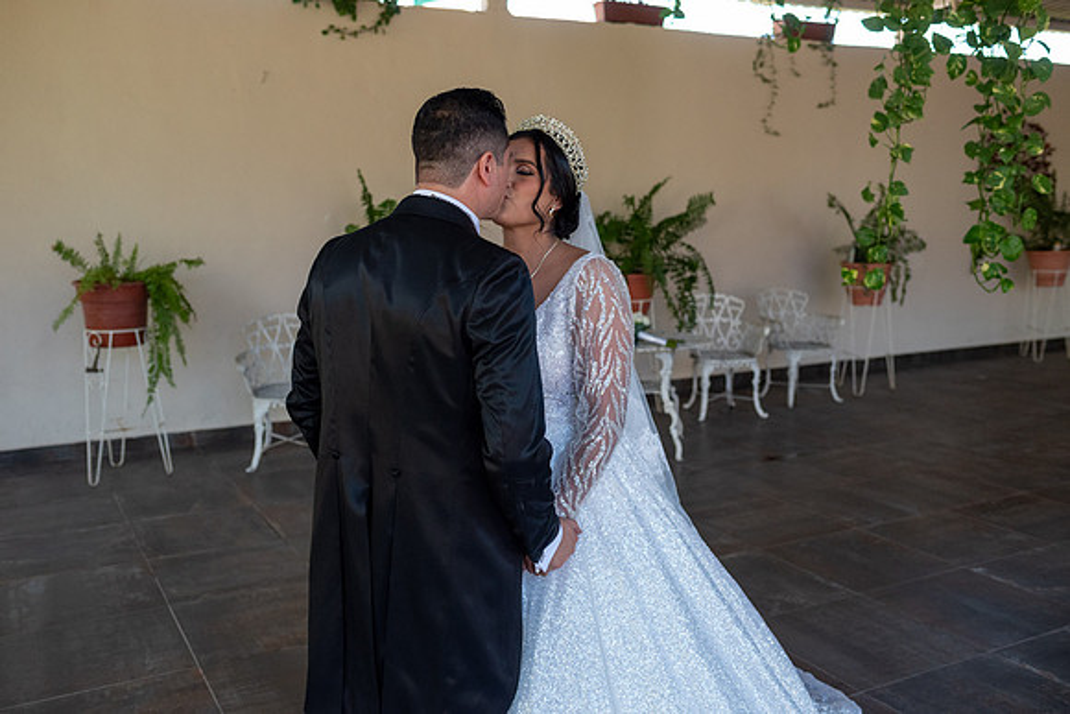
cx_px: 535
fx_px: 1040
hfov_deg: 54.4
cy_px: 357
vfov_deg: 37.9
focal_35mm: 35
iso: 1600
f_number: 3.5
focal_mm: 35
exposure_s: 1/1600
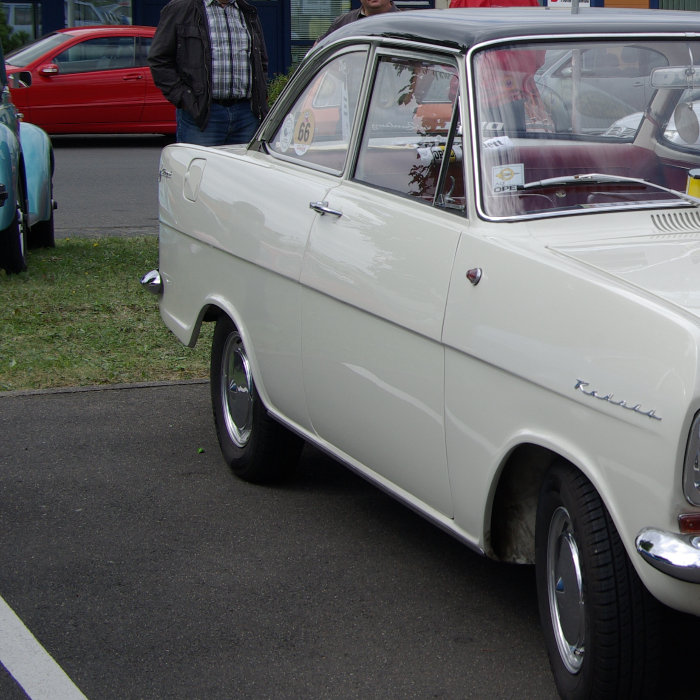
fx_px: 2128
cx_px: 777
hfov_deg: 18.0
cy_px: 274
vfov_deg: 18.7
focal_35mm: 93
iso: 100
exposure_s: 1/125
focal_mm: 31
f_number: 11
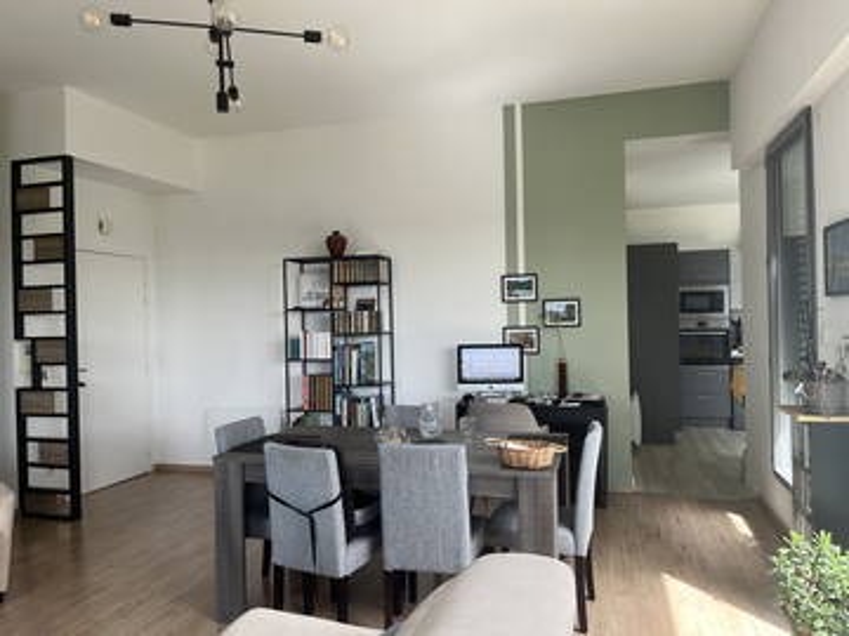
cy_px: 318
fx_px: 638
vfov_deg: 53.1
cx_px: 424
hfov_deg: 67.3
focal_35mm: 26
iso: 40
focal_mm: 5.1
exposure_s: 1/121
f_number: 1.6
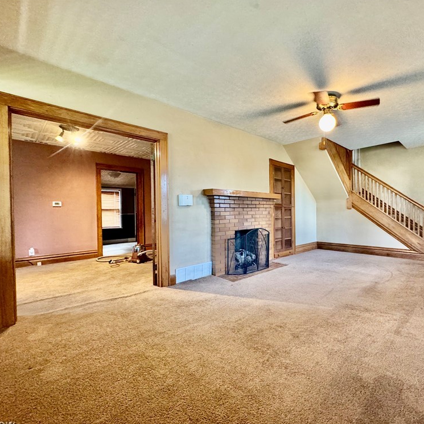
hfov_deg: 83.3
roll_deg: +1.0
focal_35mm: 17
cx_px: 248
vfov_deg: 84.0
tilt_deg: -1.1
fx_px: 236
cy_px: 215
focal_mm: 2.22
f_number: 2.2
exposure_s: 1/60
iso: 640
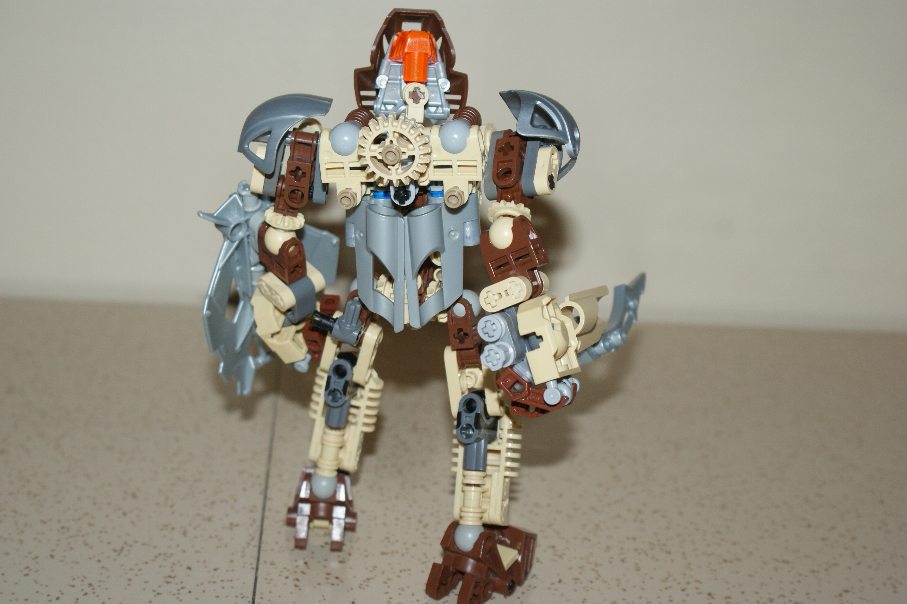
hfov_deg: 33.4
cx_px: 454
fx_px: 1512
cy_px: 302
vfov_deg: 22.6
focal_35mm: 60
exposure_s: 1/60
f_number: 5.6
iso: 400
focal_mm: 40
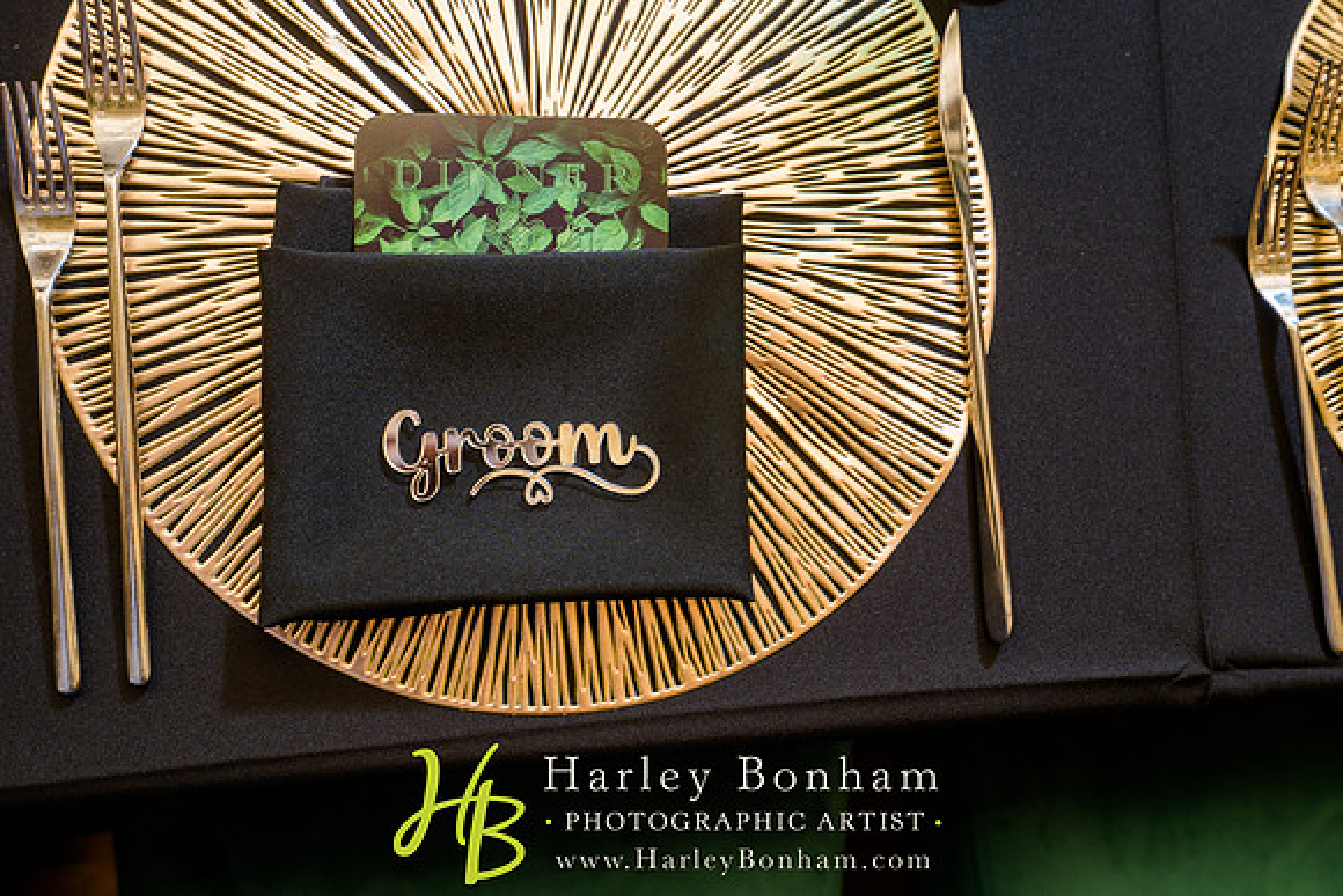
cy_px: 448
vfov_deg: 41.1
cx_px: 672
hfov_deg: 58.7
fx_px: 1194
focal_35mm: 32
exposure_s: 1/80
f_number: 4
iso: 1000
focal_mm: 32
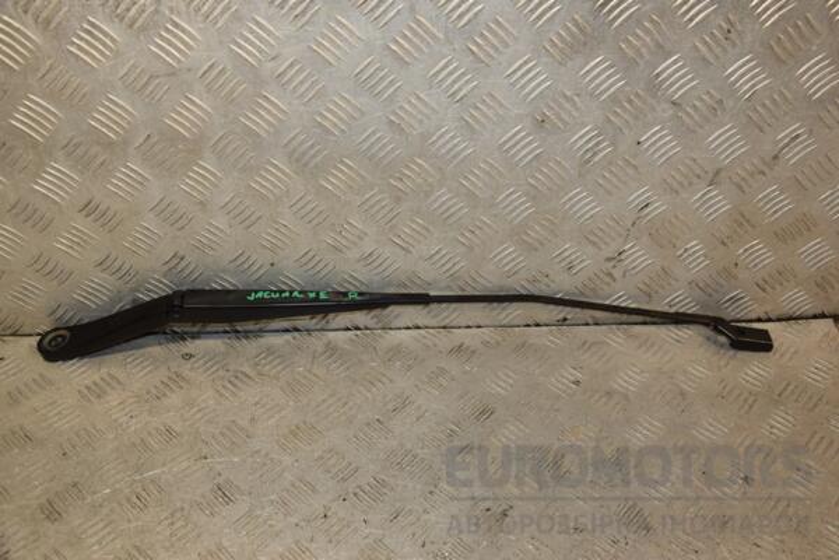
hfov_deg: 53.1
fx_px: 839
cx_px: 420
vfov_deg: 36.9
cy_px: 280
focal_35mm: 36
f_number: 5.6
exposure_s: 1/200
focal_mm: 24
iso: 800
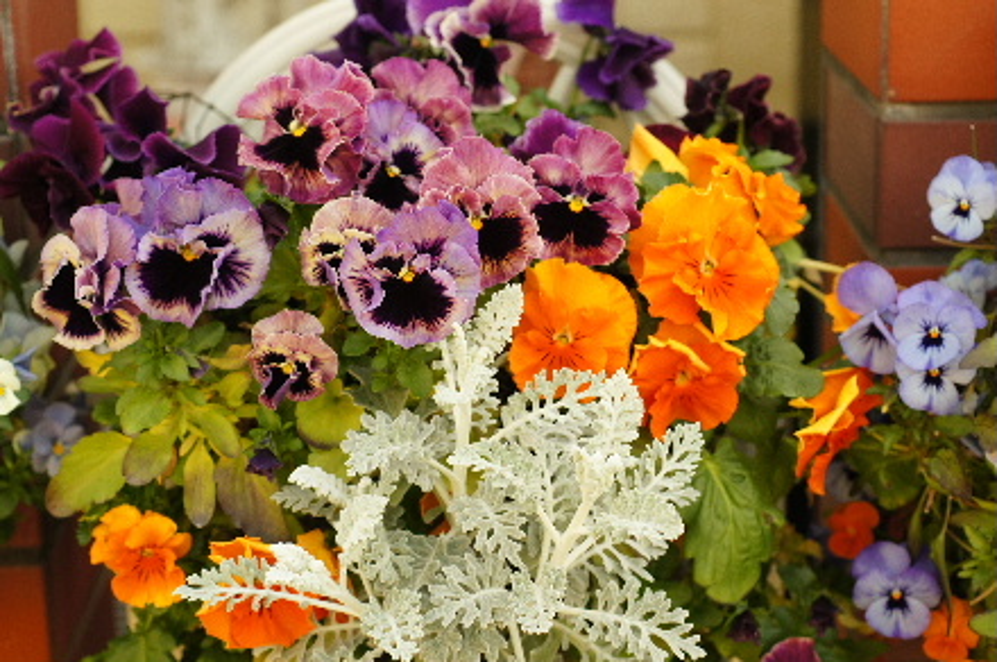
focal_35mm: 75
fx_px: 2074
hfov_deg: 27.0
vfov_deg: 18.1
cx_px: 498
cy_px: 331
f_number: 5
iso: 800
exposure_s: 1/640
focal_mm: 50
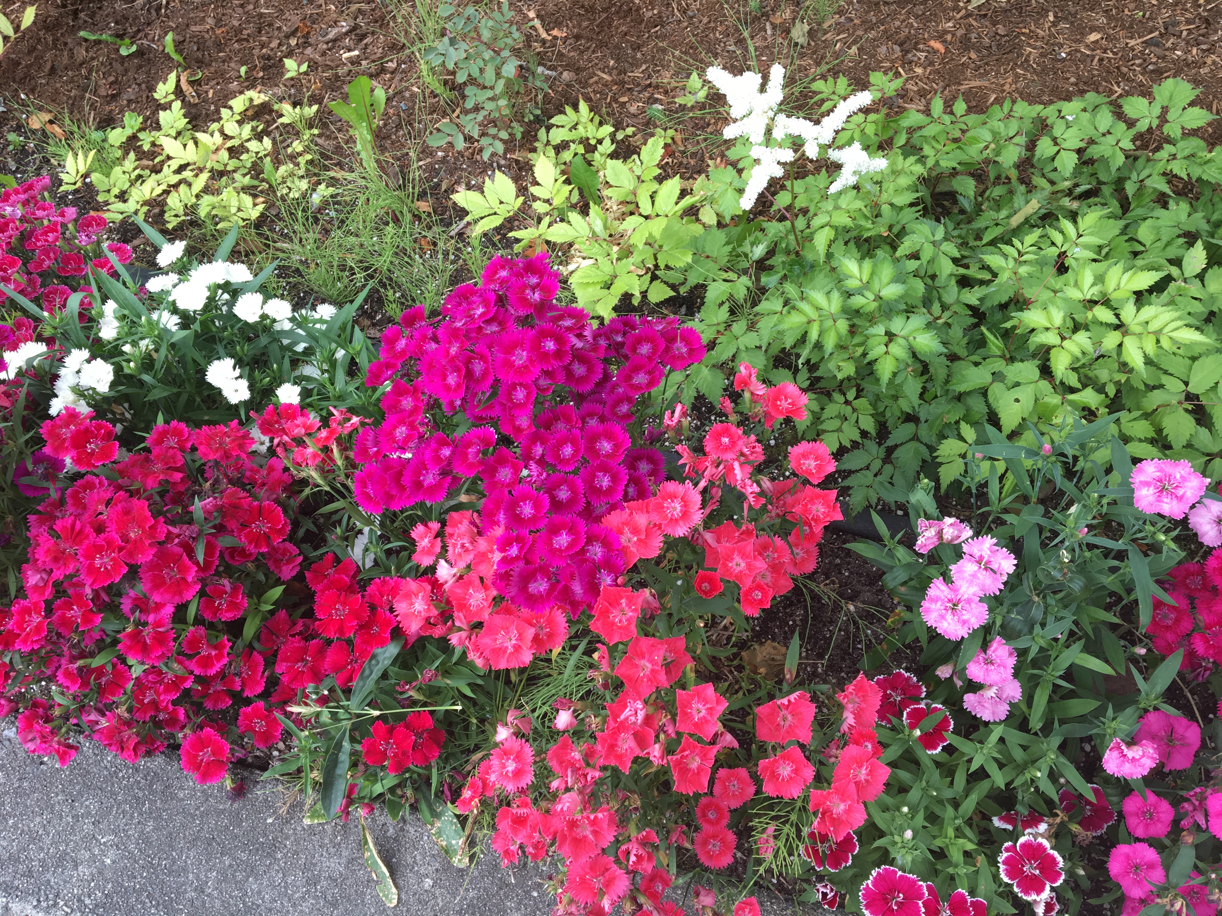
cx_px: 611
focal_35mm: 29
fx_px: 1024
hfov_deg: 61.7
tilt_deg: -59.4
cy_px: 458
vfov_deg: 48.2
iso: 32
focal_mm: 4.15
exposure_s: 1/120
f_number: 2.2
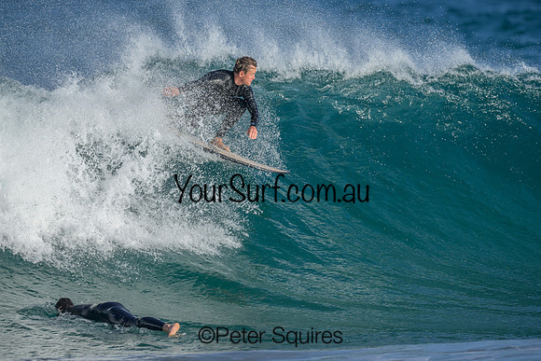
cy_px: 175
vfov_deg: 1.4
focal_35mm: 967
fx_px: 14541
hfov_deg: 2.1
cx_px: 246
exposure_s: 1/2000
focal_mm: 800
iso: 360
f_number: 6.3
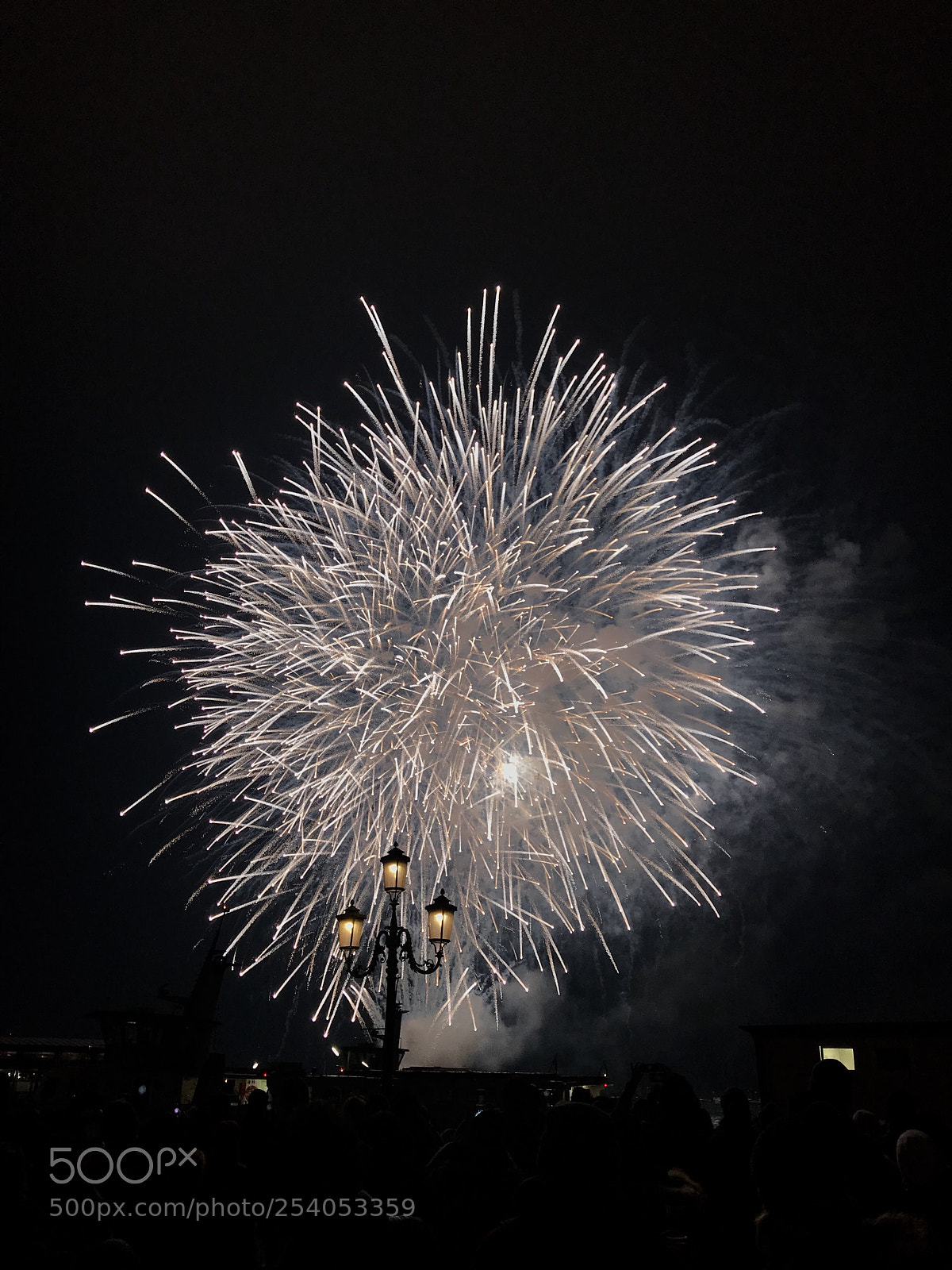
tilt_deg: +24.3
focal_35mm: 28
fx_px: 1027
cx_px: 476
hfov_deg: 49.7
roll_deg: -0.5
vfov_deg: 63.4
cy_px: 635
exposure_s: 1/100
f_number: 1.8
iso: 25
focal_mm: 3.99
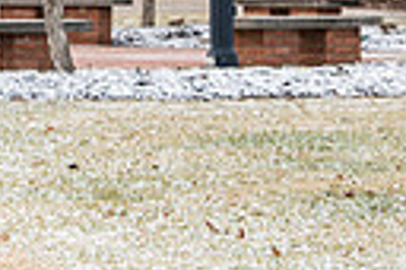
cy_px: -173
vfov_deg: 2.7
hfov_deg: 4.1
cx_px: -419
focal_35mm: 498
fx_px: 5609
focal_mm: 110
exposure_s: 1/400
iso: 320
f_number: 5.6
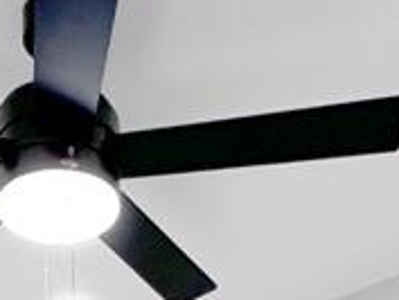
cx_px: 151
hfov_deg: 25.9
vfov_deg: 13.6
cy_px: 738
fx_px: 865
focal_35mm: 75
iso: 32
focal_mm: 1.57
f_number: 1.8
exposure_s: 1/2053
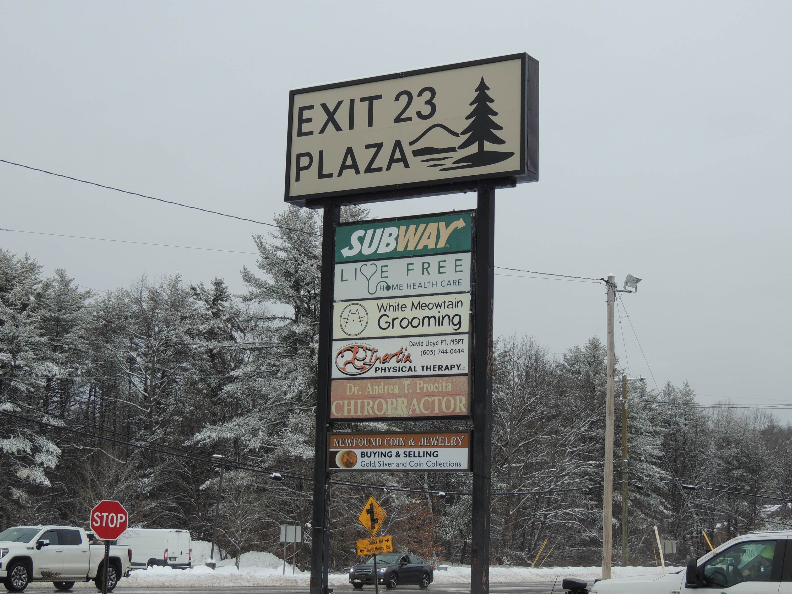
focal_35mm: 61
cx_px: 400
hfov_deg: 31.7
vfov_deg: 24.0
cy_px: 298
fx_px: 1396
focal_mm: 10.7
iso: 100
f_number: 3.7
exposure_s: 1/800
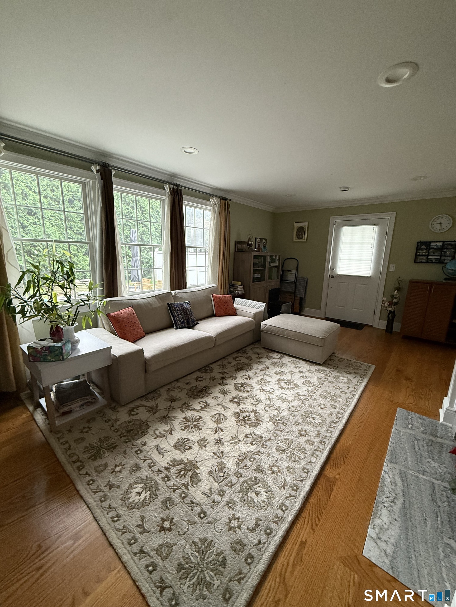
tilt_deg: -11.1
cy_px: 304
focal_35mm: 14
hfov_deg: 85.7
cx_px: 228
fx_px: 246
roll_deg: -2.0
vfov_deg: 102.1
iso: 320
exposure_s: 1/61
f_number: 2.2
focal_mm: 2.22
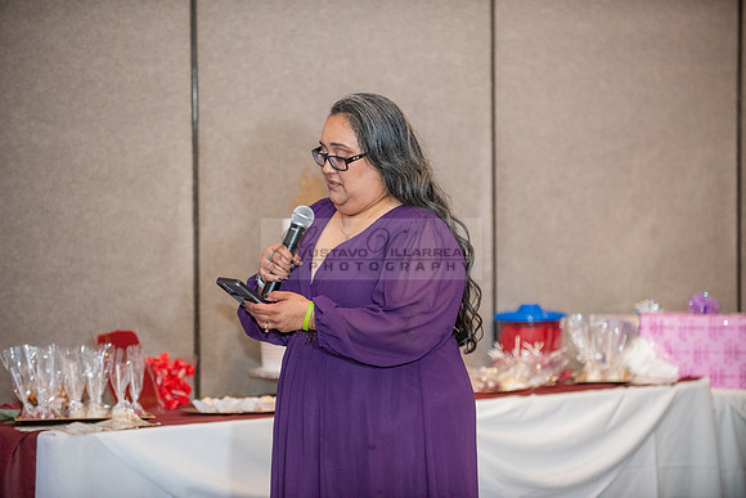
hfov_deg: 14.7
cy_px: 249
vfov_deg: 9.8
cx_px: 373
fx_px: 2902
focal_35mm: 140
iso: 3200
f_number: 2.8
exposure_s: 1/250
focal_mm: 140
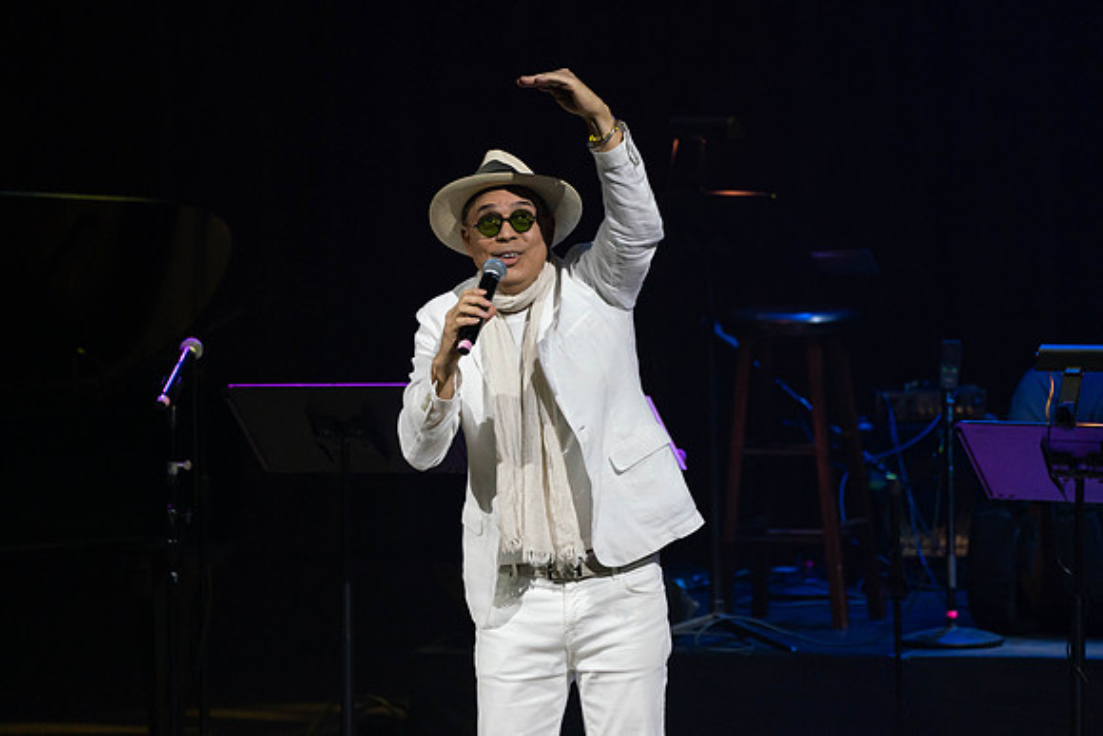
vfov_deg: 2.9
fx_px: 14523
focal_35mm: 474
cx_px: 635
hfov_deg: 4.3
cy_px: 364
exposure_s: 1/250
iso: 2500
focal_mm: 400
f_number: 5.6
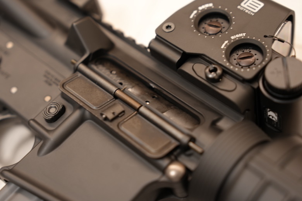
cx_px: 151
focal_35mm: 70
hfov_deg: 28.8
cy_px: 100
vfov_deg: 19.5
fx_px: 587
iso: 200
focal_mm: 70
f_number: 2.8
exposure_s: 1/2
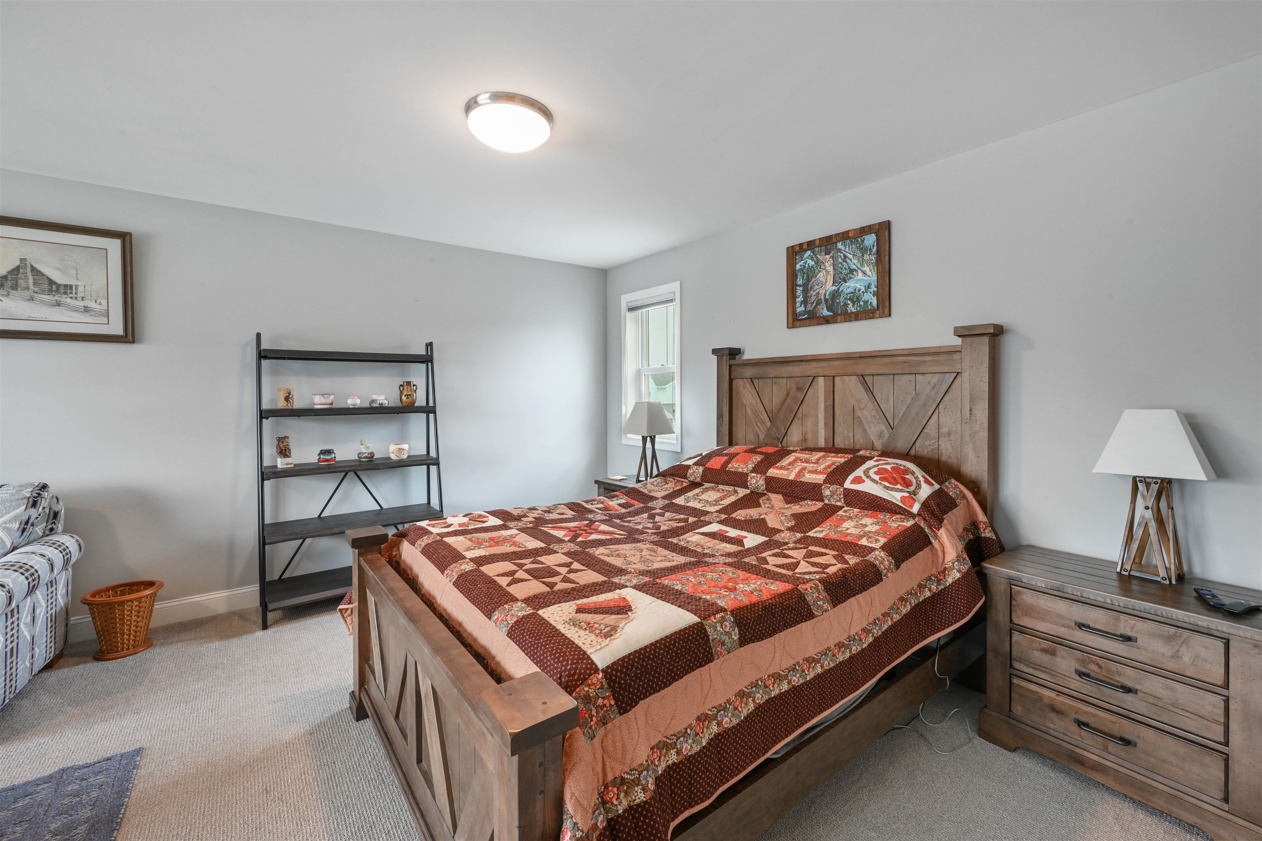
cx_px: 631
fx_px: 491
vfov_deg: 81.2
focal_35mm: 14
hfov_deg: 104.3
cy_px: 420
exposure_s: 1/10
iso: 1000
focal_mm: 14
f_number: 14
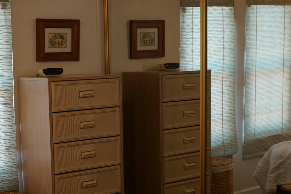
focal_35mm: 63
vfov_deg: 21.6
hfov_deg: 31.3
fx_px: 509
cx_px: 69
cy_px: 107
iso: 2000
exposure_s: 1/160
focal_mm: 29
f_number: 3.5
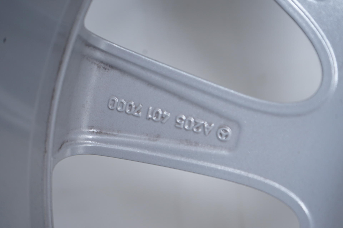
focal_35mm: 62
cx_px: 172
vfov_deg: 21.9
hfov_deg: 32.4
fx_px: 590
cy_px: 114
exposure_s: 1/125
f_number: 5.6
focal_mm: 62
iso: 250
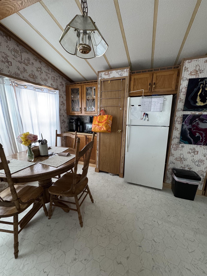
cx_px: 104
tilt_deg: -11.6
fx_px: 112
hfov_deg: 85.7
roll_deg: -2.4
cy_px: 138
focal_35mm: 14
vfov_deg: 102.1
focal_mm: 2.22
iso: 500
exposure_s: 1/60
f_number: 2.2
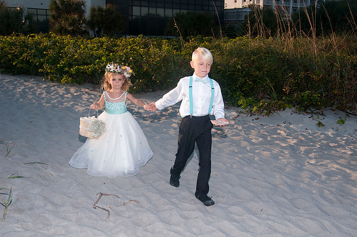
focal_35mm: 44
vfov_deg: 30.8
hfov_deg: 45.0
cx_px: 178
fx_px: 431
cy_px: 118
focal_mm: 29
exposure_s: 1/250
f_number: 8
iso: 100
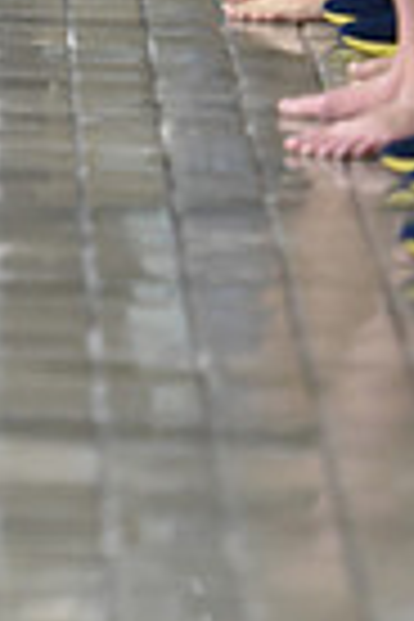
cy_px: -468
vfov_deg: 3.6
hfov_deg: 2.4
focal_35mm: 568
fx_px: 9797
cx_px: 38
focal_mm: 135
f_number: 2.8
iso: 3200
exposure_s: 1/250
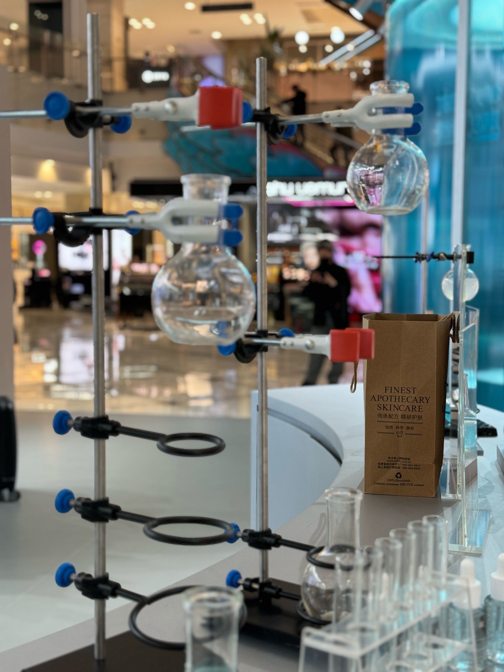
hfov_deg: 30.3
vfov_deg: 39.7
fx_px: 932
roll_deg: -1.0
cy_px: 336
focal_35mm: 48
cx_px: 252
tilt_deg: -4.1
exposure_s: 1/120
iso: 80
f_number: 1.78
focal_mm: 6.86
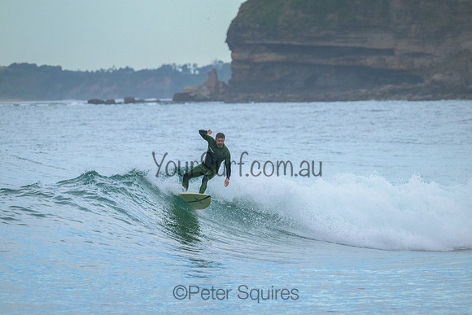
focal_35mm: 550
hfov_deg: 3.7
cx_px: 236
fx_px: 7212
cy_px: 158
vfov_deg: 2.5
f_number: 11
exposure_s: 1/1250
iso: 4000
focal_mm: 550
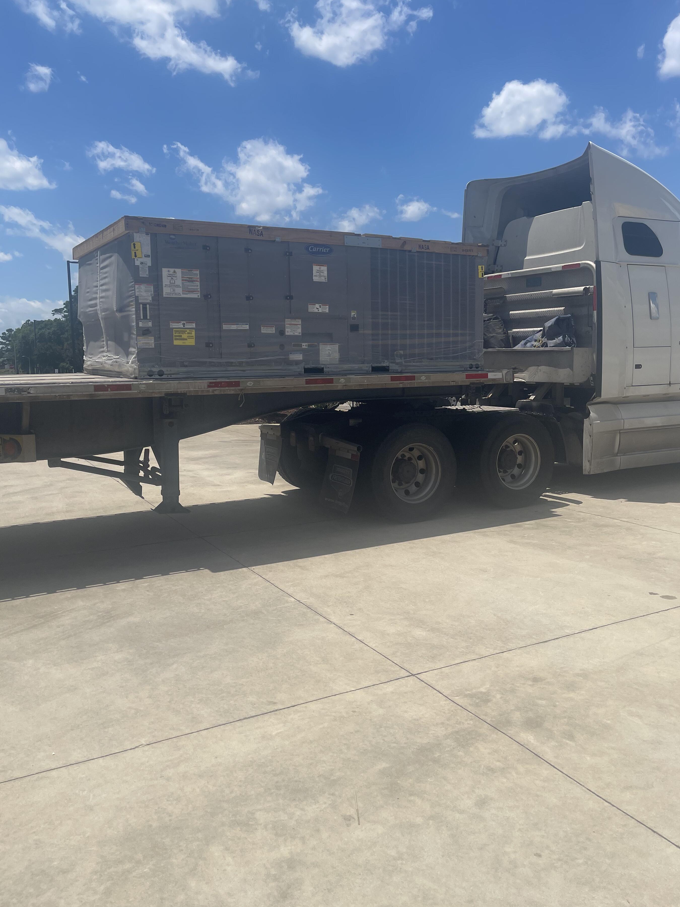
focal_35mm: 28
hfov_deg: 49.7
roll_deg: +0.9
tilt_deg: -4.4
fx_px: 733
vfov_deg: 63.4
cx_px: 365
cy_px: 417
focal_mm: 5.1
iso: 32
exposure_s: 1/5618
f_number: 1.6
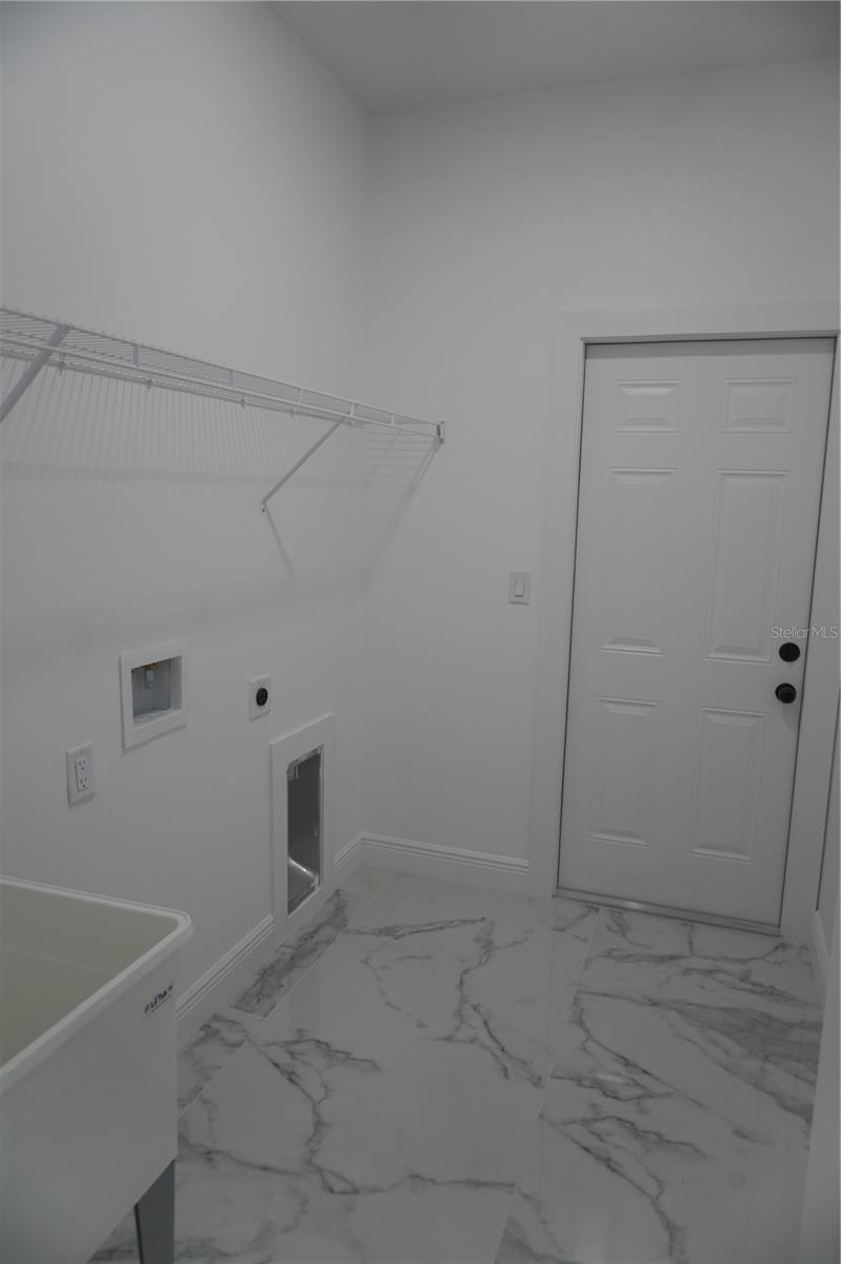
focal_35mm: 24
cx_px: 420
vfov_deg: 73.8
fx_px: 842
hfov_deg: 53.1
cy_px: 632
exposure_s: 1/30
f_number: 3.5
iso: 125
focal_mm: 16
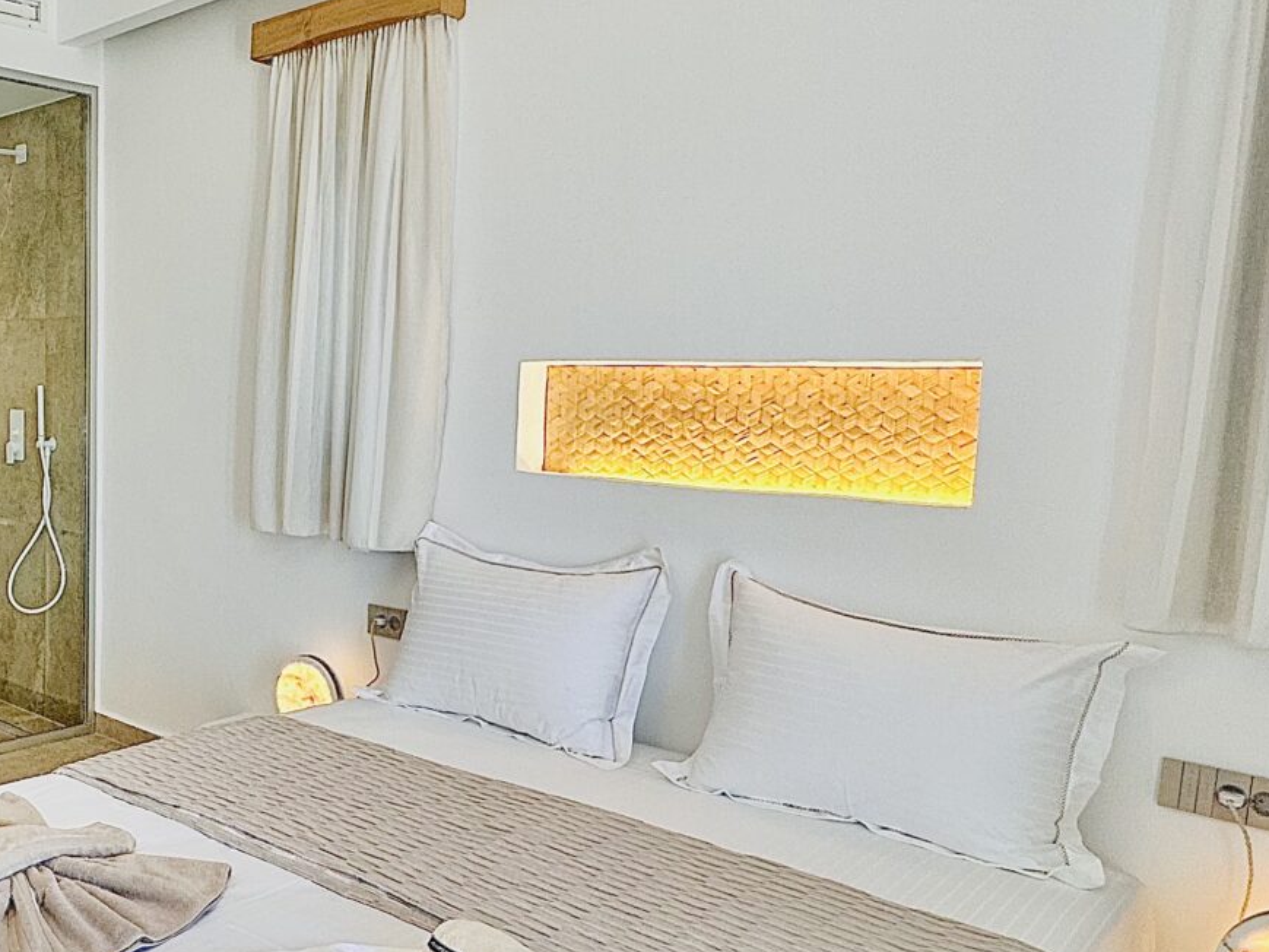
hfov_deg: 50.9
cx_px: 202
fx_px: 1210
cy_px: 502
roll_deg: -0.9
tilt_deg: -5.8
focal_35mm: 33
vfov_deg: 42.9
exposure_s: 1/100
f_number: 2.2
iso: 100
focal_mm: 2.22
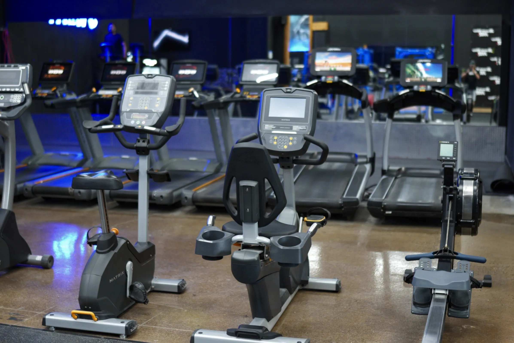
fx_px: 743
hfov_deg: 38.2
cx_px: 257
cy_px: 172
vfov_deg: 26.0
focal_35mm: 52
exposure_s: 1/100
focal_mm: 35
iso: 800
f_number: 1.4
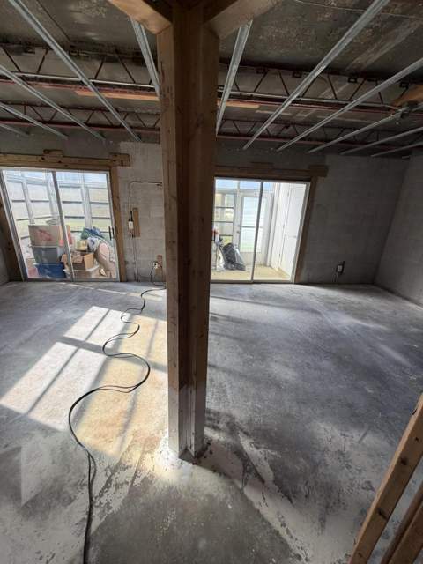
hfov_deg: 85.7
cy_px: 282
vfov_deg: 102.1
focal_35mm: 14
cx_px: 212
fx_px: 228
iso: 125
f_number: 2.2
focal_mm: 2.22
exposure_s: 1/121
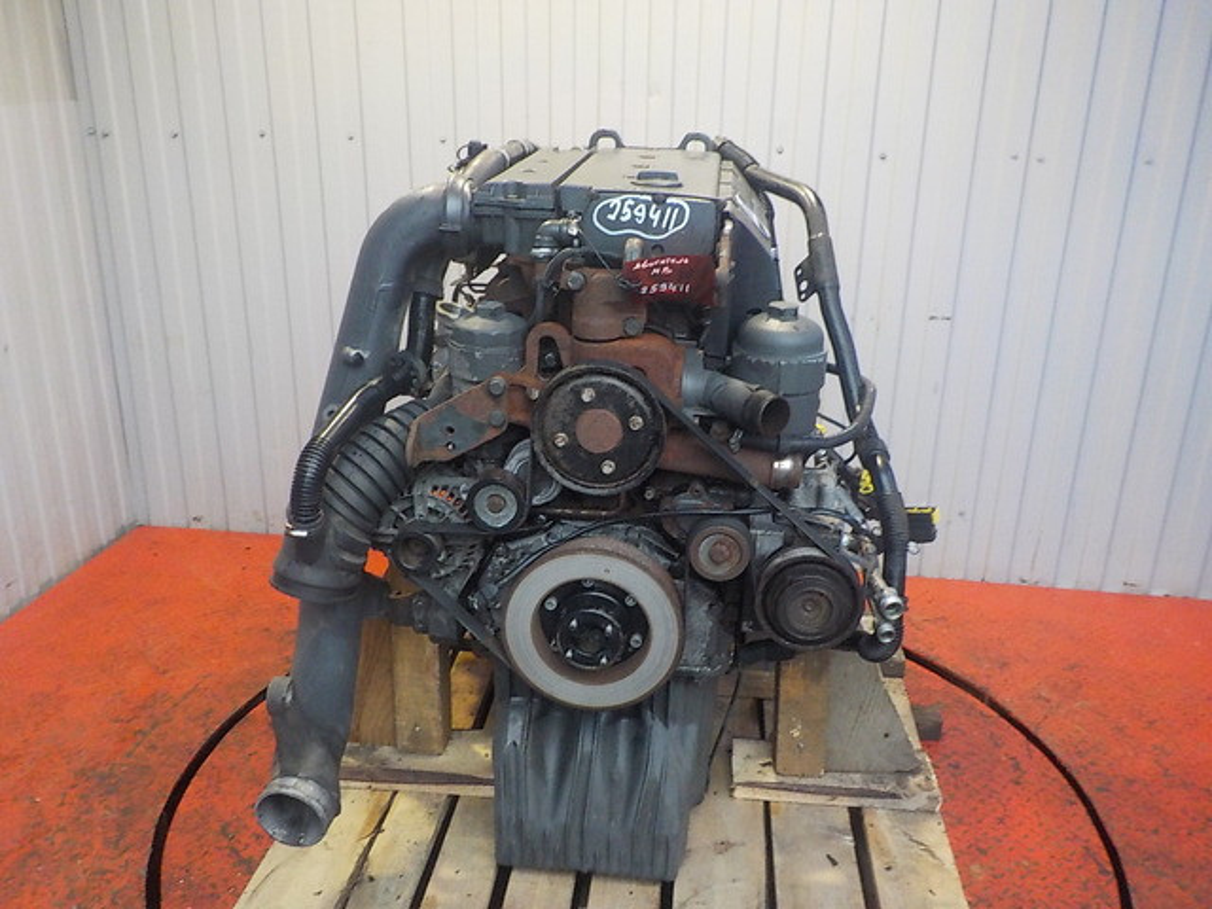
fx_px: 1050
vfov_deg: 46.8
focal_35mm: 30
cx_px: 606
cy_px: 454
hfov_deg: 60.0
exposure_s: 1/30
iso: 400
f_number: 3.3
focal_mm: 4.1
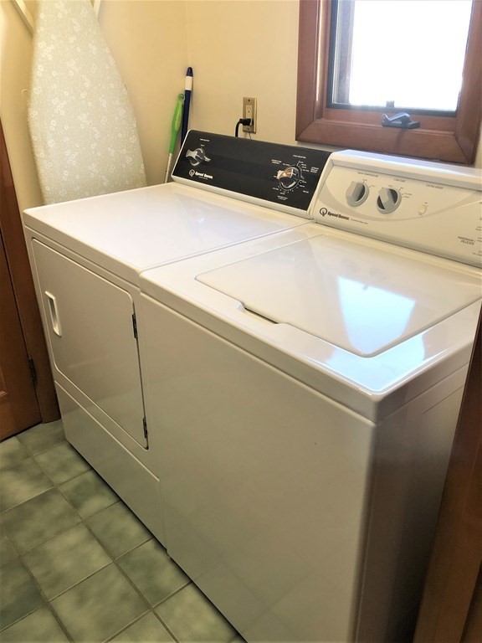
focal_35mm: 28
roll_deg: +2.5
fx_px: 520
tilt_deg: -26.6
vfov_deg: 63.4
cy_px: 322
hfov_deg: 49.7
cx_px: 241
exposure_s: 1/30
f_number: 1.8
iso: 32
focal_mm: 3.99
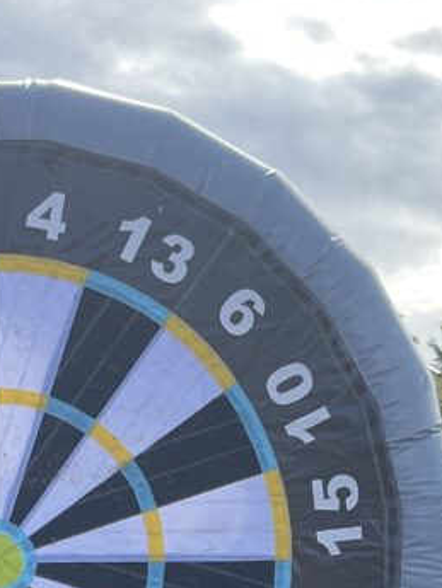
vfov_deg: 20.9
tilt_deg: -1.9
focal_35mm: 86
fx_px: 1463
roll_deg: -0.3
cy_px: 740
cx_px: 44
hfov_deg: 16.9
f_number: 1.8
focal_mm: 3
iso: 16
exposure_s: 1/446
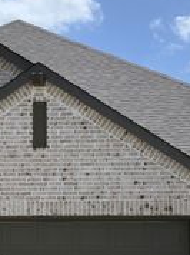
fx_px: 990
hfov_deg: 10.8
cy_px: 178
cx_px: -43
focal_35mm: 135
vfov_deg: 14.6
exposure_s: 1/7874
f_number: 1.78
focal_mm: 6.76
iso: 100
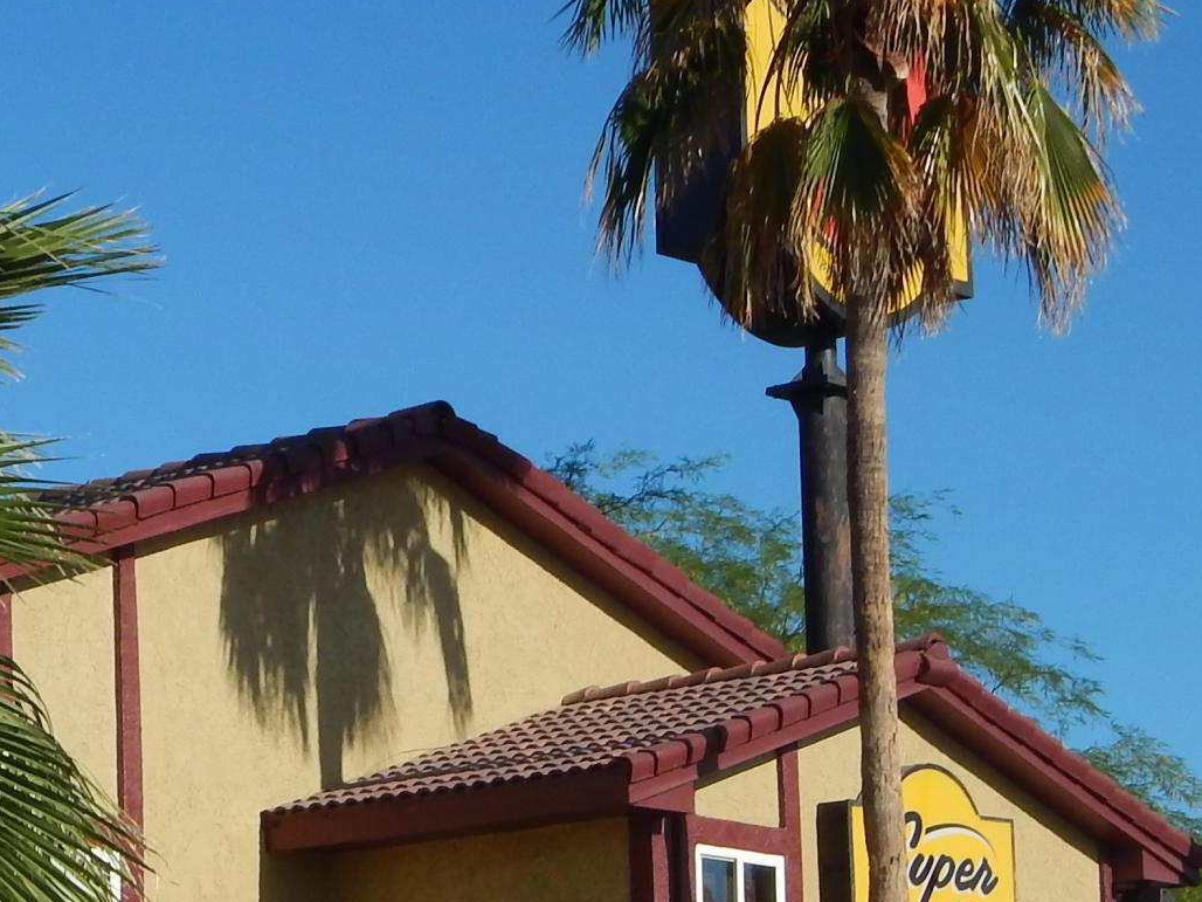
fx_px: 4966
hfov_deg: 13.7
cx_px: 104
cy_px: 1006
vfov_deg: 10.2
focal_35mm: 143
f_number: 3.7
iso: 125
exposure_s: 1/1250
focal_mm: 8.6
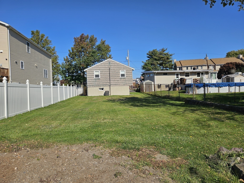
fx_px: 162
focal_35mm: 23
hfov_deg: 73.9
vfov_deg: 58.9
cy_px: 92
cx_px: 122
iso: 25
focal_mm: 5.4
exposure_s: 1/4076
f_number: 1.8
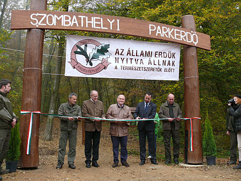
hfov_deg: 52.6
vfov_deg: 40.7
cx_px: 120
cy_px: 90
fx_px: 244
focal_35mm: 35
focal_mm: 7.4
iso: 100
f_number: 3.6
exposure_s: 1/125
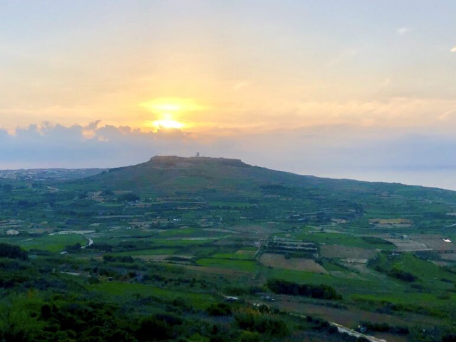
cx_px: 189
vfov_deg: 38.4
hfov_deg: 49.9
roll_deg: +0.3
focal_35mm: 37
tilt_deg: +4.7
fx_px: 487
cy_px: 127
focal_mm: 3.99
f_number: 1.8
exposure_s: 1/1600
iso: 20
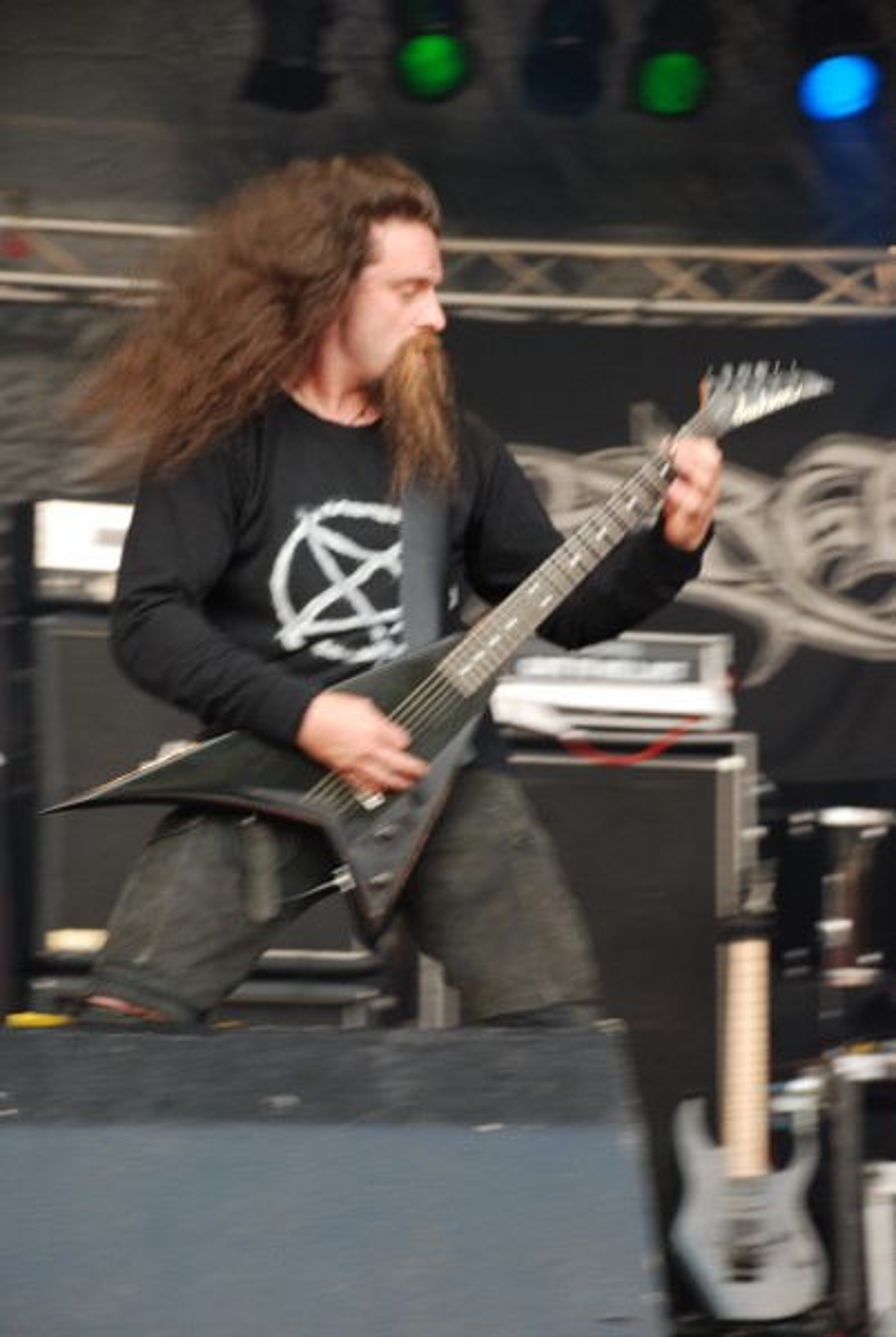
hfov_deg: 10.8
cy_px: 668
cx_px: 448
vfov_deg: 16.0
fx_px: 4743
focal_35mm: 128
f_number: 5.6
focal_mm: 85
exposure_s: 1/40
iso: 400
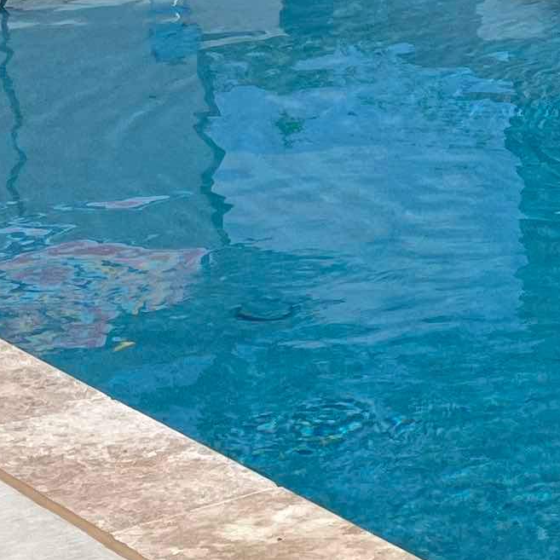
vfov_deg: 12.3
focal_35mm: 141
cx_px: 879
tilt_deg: -12.5
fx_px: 2581
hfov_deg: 11.8
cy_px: 113
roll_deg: +0.9
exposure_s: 1/6494
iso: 50
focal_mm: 5.1
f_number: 1.6
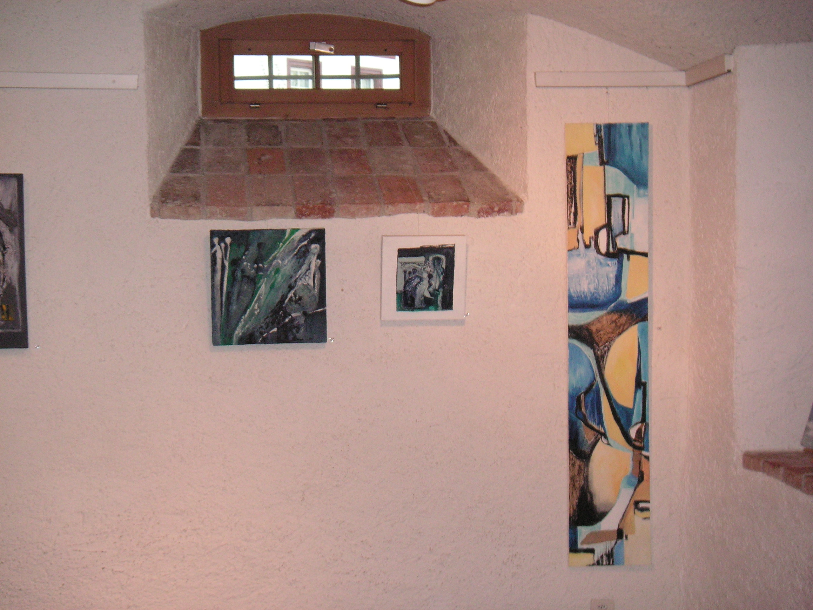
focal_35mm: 62
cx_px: 406
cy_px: 305
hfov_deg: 31.2
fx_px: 1456
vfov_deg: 23.7
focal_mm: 10.3
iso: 160
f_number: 3.7
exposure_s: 1/60
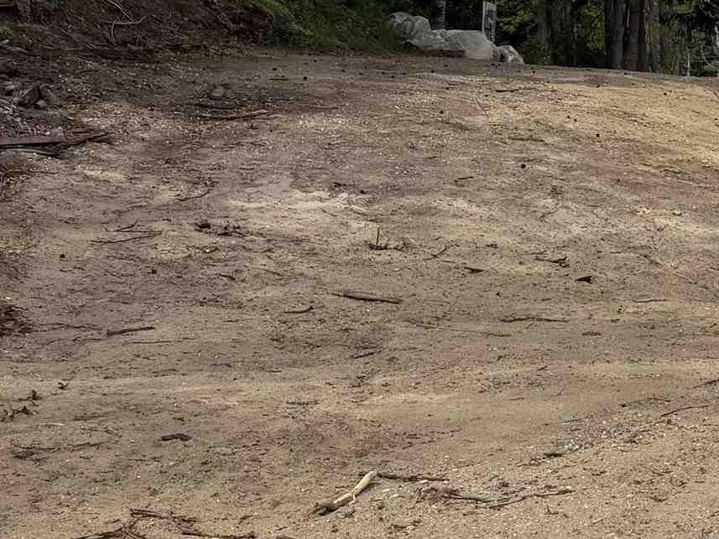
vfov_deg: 17.1
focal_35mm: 86
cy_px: 170
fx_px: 1787
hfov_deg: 18.9
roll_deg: -1.4
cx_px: 1188
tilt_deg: -0.1
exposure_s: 1/7353
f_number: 1.78
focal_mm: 6.76
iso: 80
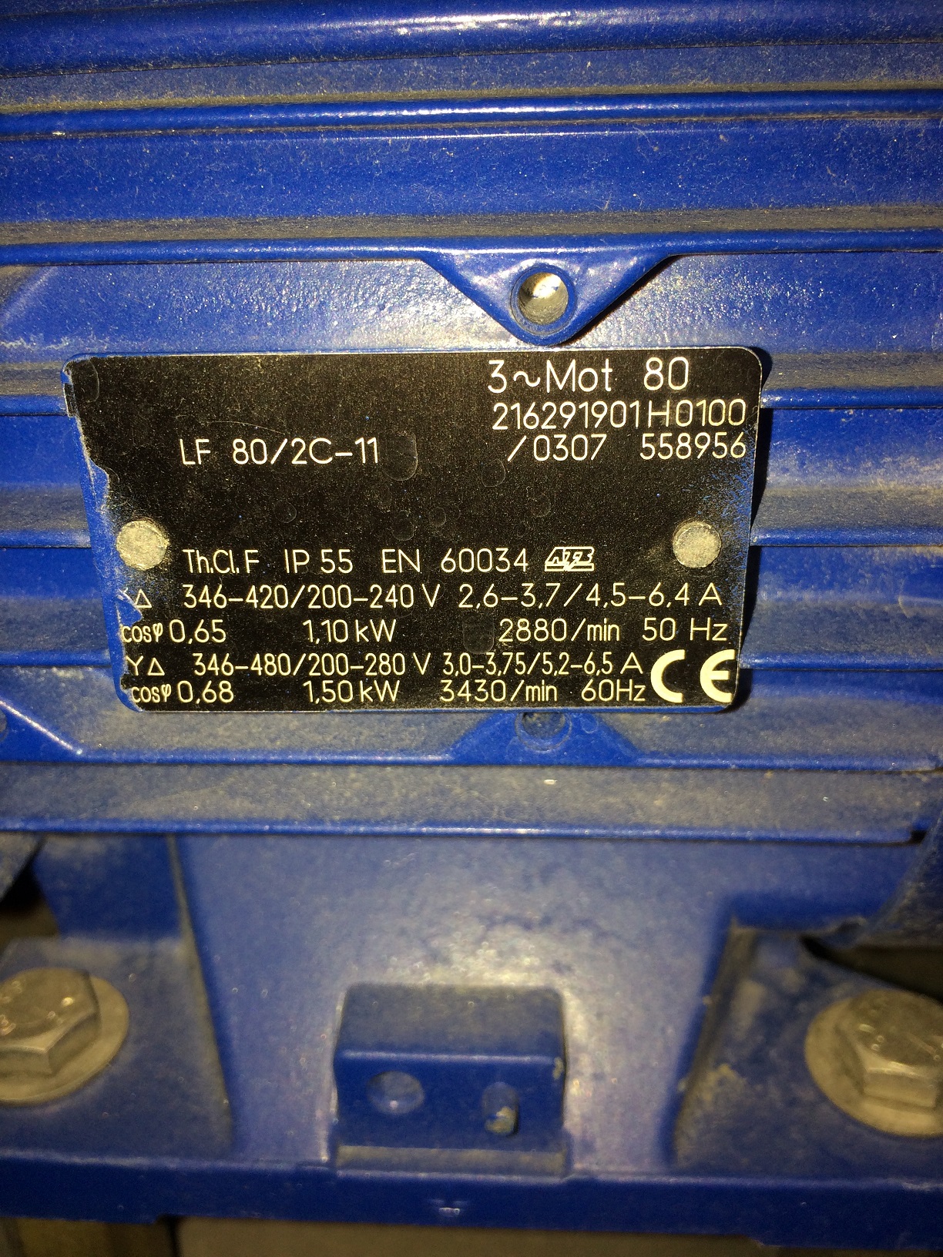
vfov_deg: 61.7
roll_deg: +2.3
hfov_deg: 48.2
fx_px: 1053
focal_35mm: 29
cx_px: 472
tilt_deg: -24.9
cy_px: 628
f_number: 2.2
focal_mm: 4.15
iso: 32
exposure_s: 1/124
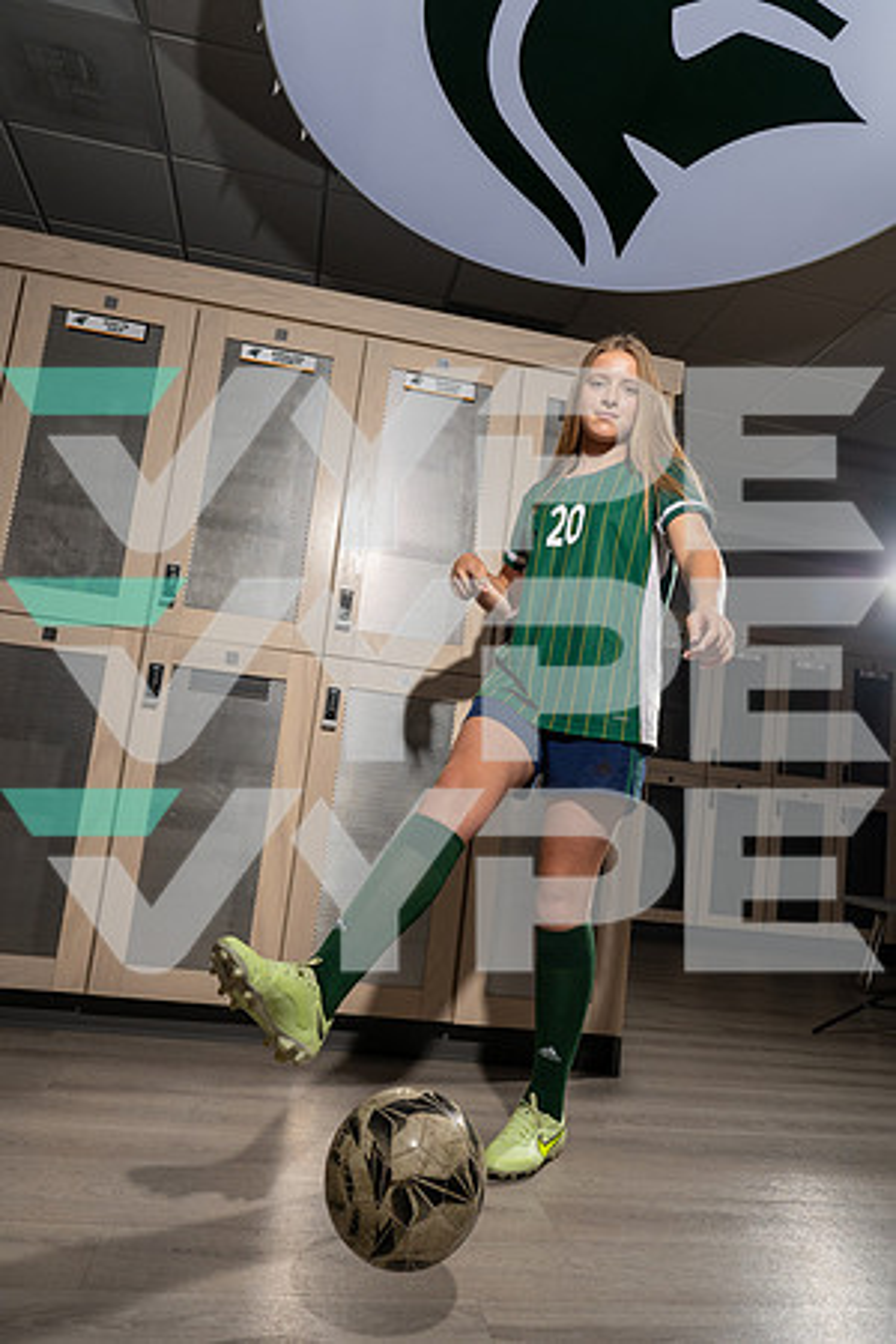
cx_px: 448
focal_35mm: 25
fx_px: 933
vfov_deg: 71.5
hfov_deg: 51.3
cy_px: 672
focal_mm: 25
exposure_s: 1/250
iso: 1000
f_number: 7.1
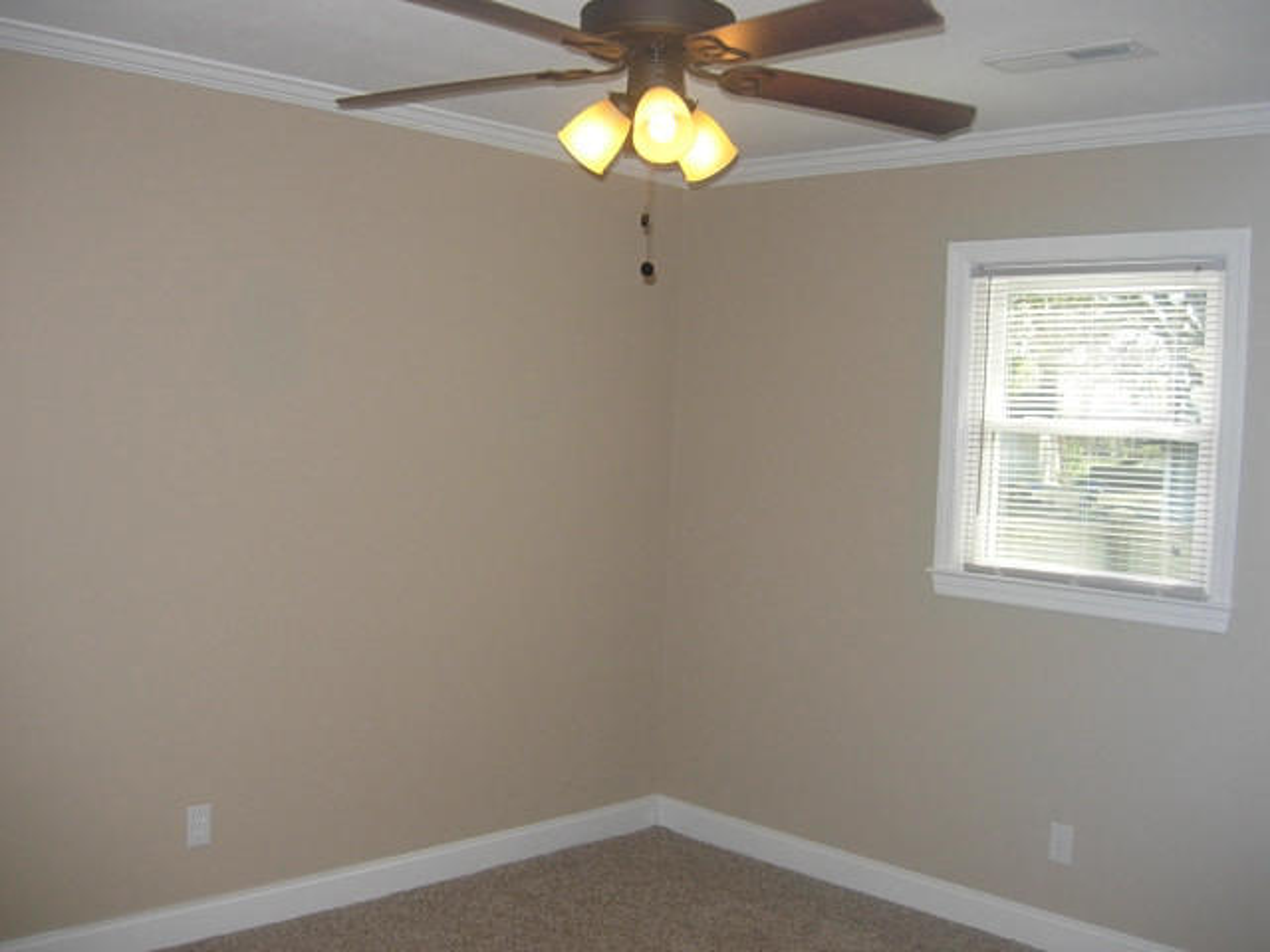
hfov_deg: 51.4
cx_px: 635
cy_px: 476
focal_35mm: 36
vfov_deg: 39.7
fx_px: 1321
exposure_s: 1/166
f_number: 2.7
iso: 183
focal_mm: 7.5
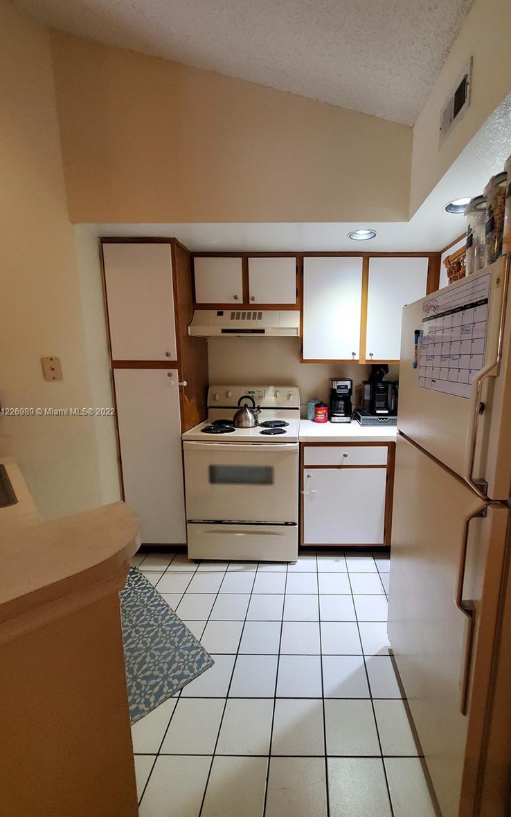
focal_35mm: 14
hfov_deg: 78.0
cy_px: 412
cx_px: 300
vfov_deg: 105.3
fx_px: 312
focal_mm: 1.8
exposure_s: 1/60
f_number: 2.2
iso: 500
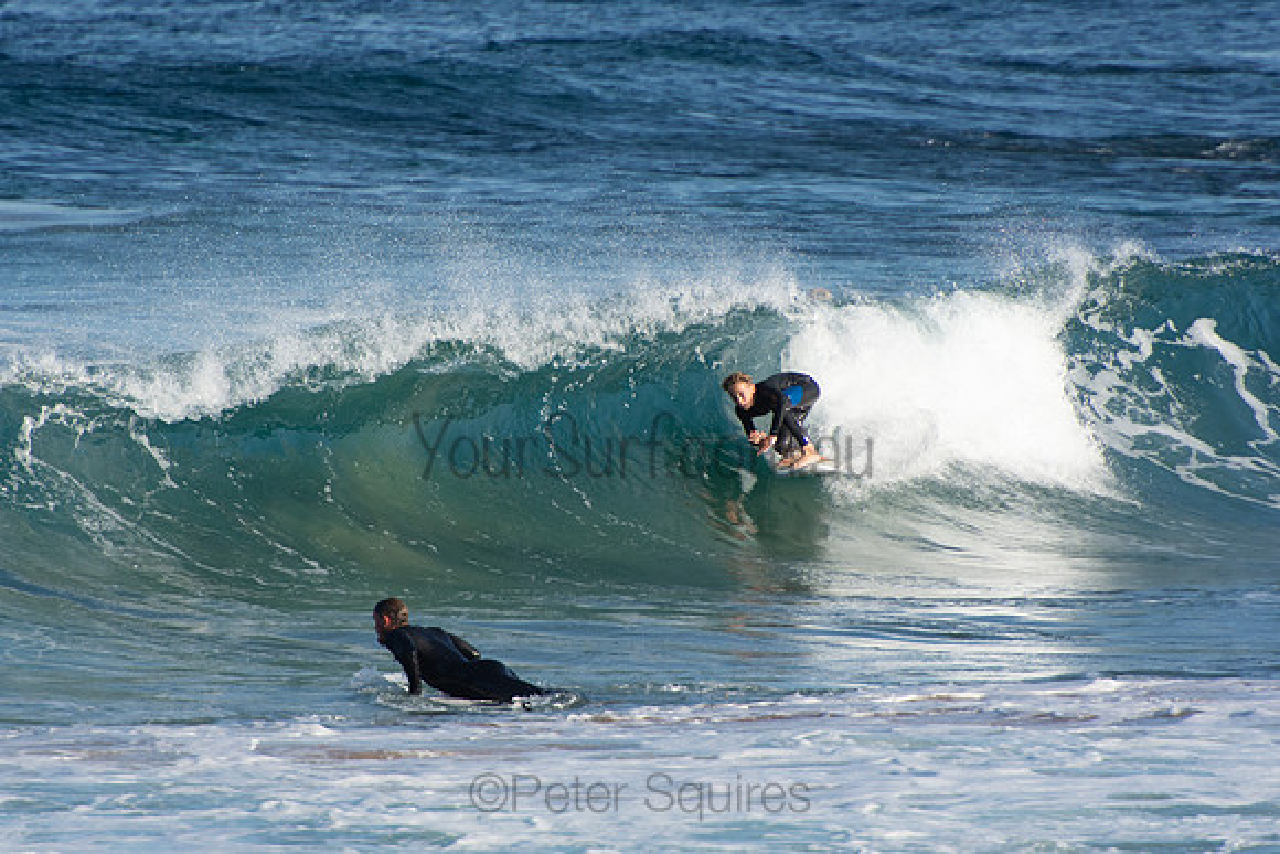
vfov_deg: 2.3
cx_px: 640
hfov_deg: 3.4
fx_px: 21337
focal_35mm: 600
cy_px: 427
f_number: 5.6
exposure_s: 1/1600
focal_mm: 400
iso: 400
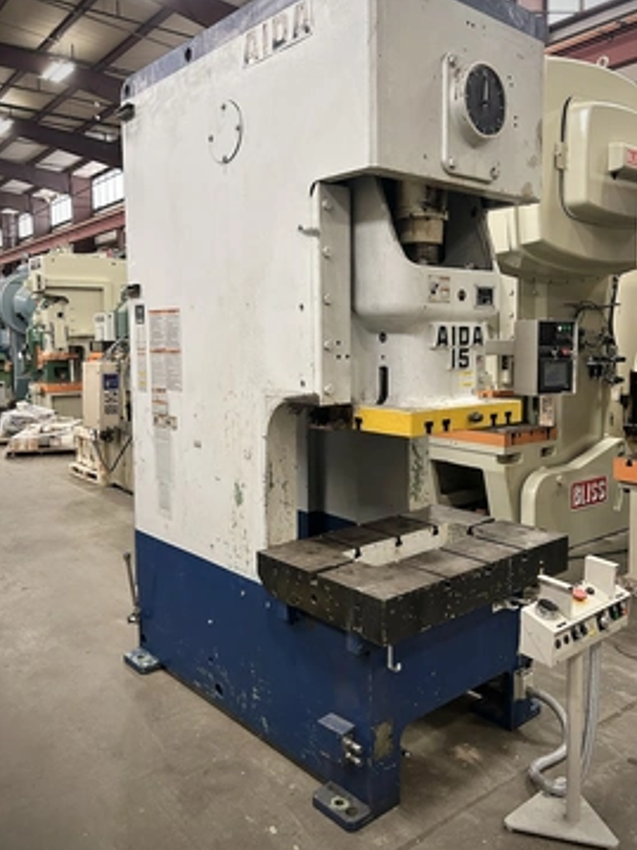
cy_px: 391
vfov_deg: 61.6
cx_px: 348
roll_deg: +1.3
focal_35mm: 29
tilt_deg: -4.1
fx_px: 712
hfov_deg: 48.1
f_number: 1.5
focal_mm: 5.7
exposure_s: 1/60
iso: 250
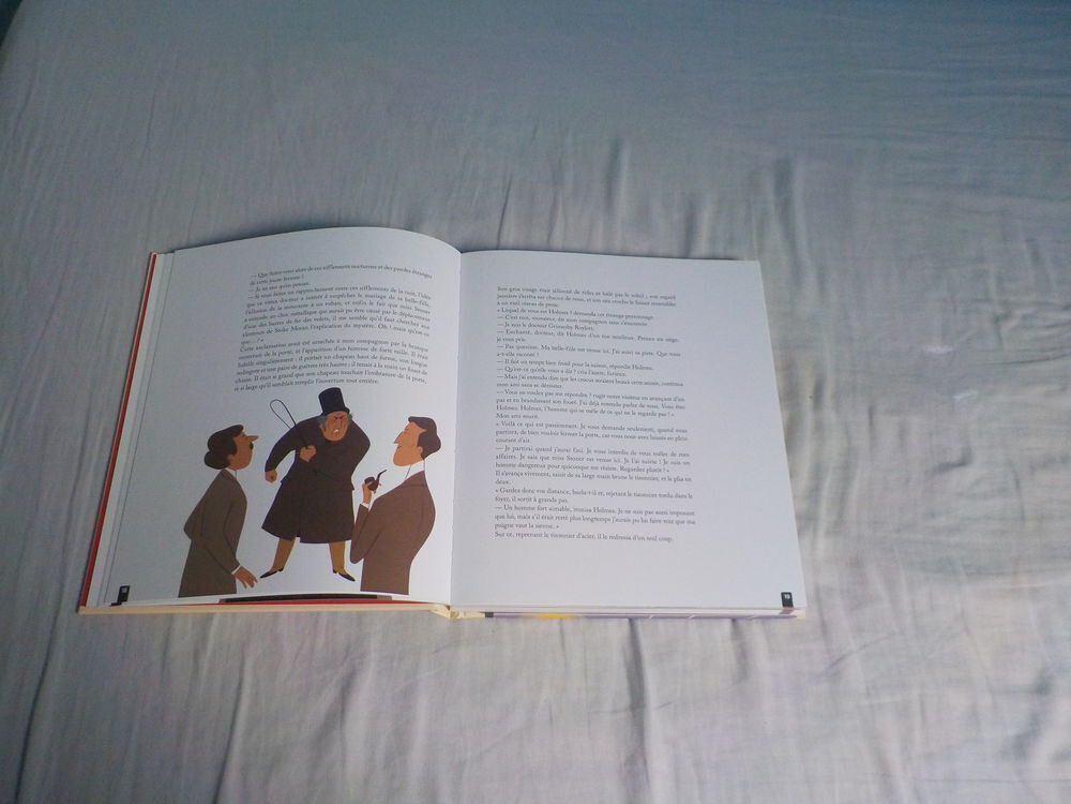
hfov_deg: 60.0
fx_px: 928
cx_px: 536
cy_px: 402
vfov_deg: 46.8
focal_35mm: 30
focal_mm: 4.1
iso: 320
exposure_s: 1/30
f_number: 3.3
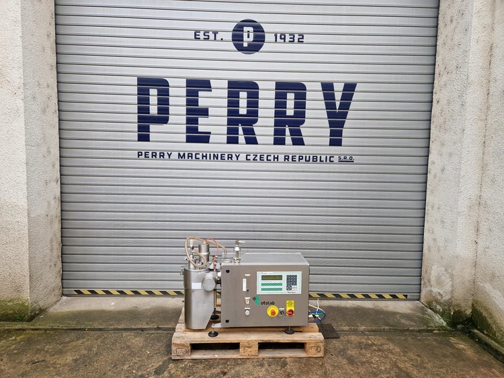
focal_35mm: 23
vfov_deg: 58.9
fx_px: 335
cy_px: 189
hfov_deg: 73.9
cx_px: 252
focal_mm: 5.4
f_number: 1.8
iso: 50
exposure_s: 1/100
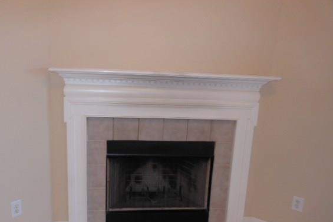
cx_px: 146
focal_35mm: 33
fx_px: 305
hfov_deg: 57.0
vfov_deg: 39.7
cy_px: 140
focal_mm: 5
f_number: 3.7
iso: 200
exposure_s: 1/25
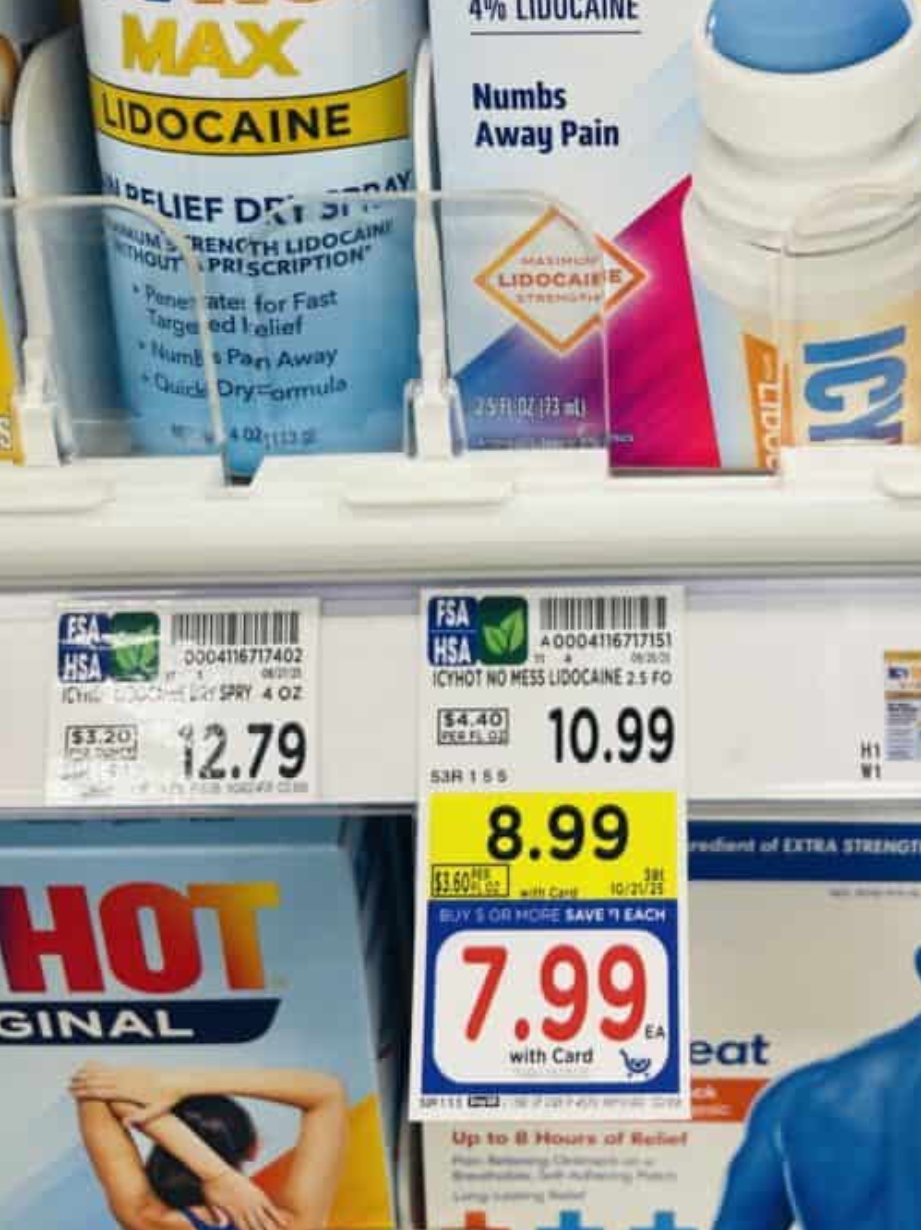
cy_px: 290
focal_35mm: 40
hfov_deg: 35.4
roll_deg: +1.4
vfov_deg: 45.0
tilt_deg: -22.3
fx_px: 1420
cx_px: 648
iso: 50
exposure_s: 1/61
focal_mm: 4.2
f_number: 1.6
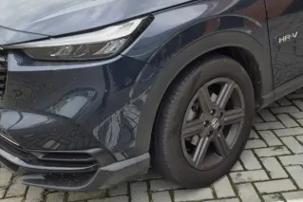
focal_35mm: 45
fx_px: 379
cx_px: 175
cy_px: 33
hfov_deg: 43.5
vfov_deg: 29.1
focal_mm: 5.4
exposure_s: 1/211
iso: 25
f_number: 1.8
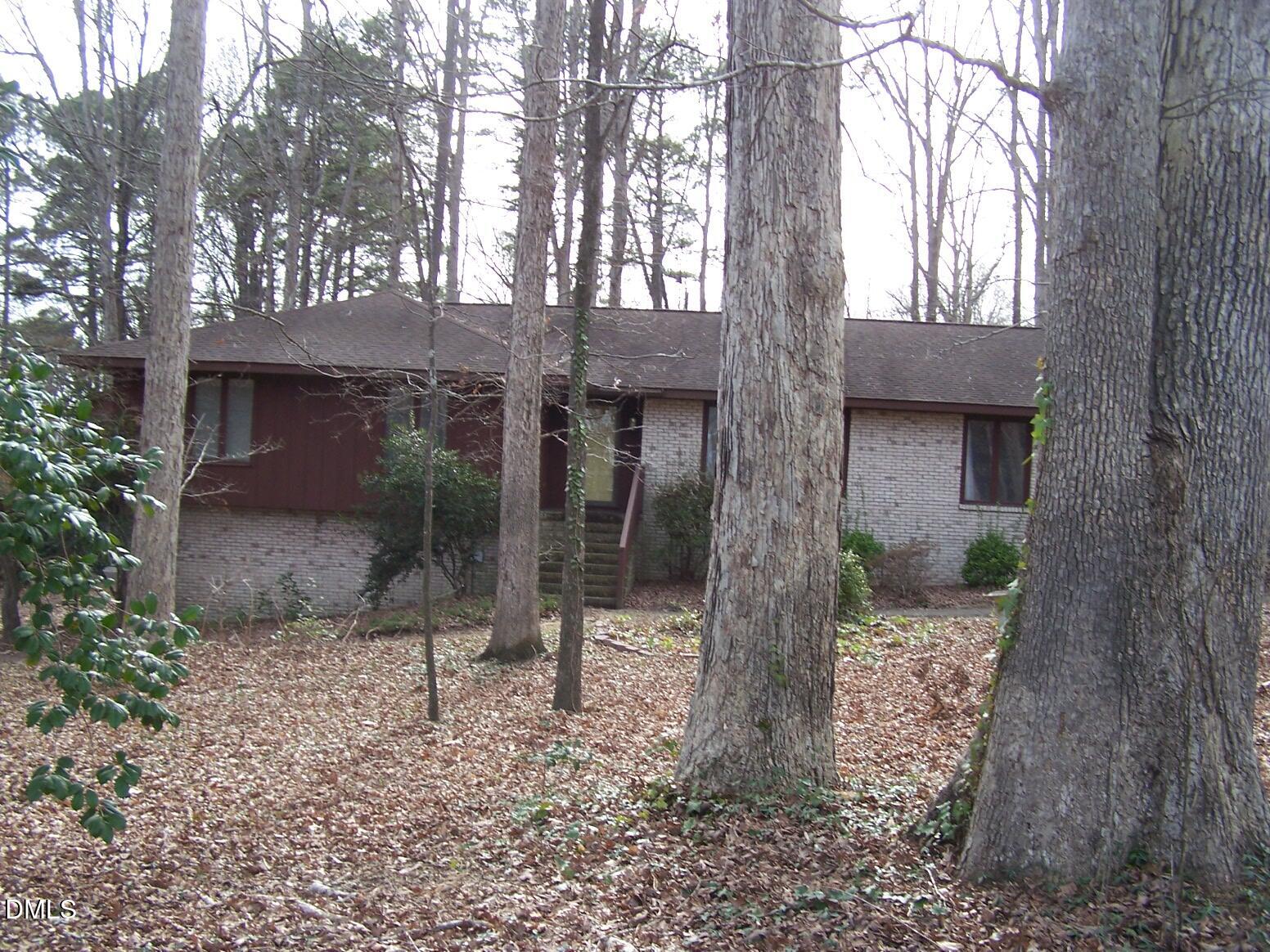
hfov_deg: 49.0
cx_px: 635
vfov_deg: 37.7
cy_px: 476
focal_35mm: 38
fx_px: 1394
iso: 80
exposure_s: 1/180
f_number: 2.8
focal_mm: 6.3
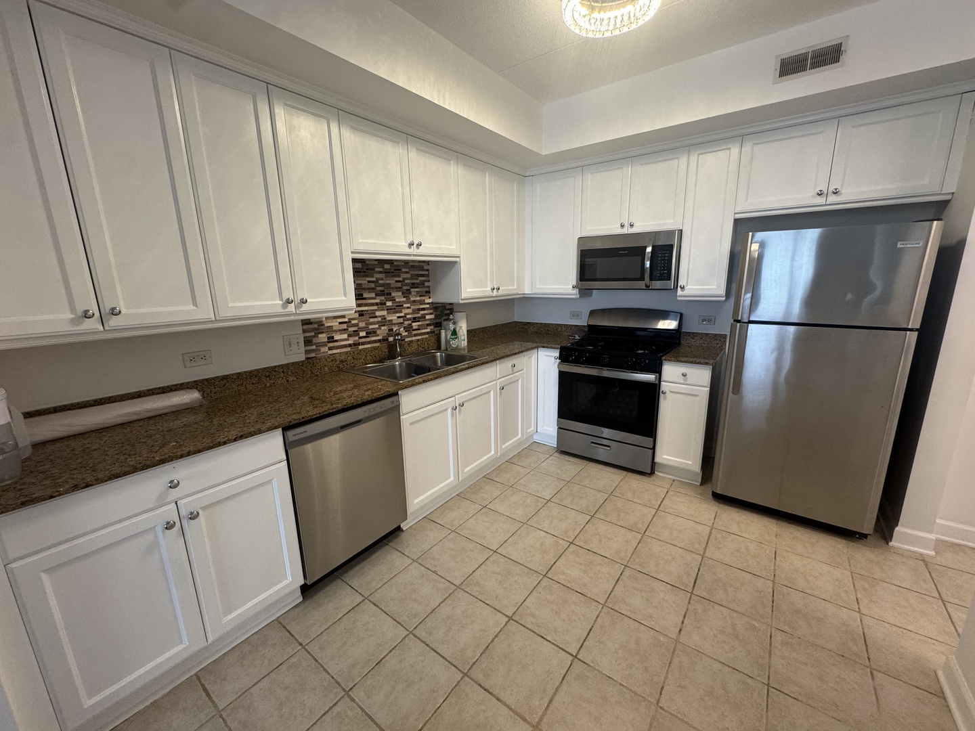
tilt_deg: -13.2
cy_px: 366
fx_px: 394
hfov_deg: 102.1
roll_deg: +1.3
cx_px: 488
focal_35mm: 14
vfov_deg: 85.7
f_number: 2.2
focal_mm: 2.22
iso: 160
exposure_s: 1/60
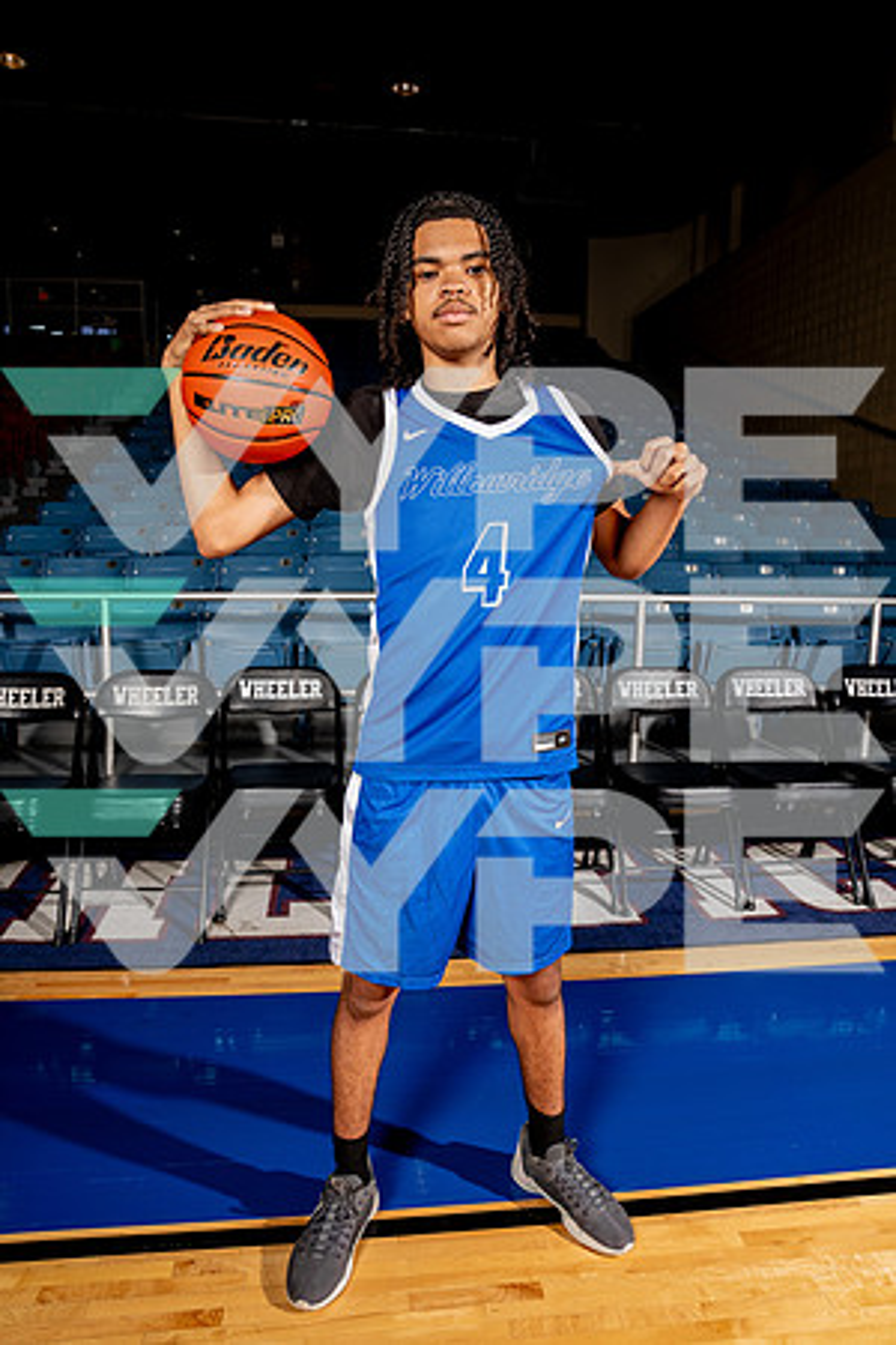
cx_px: 448
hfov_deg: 53.1
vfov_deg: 73.7
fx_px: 896
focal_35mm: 24
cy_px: 672
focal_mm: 24
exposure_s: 1/125
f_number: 7.1
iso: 160
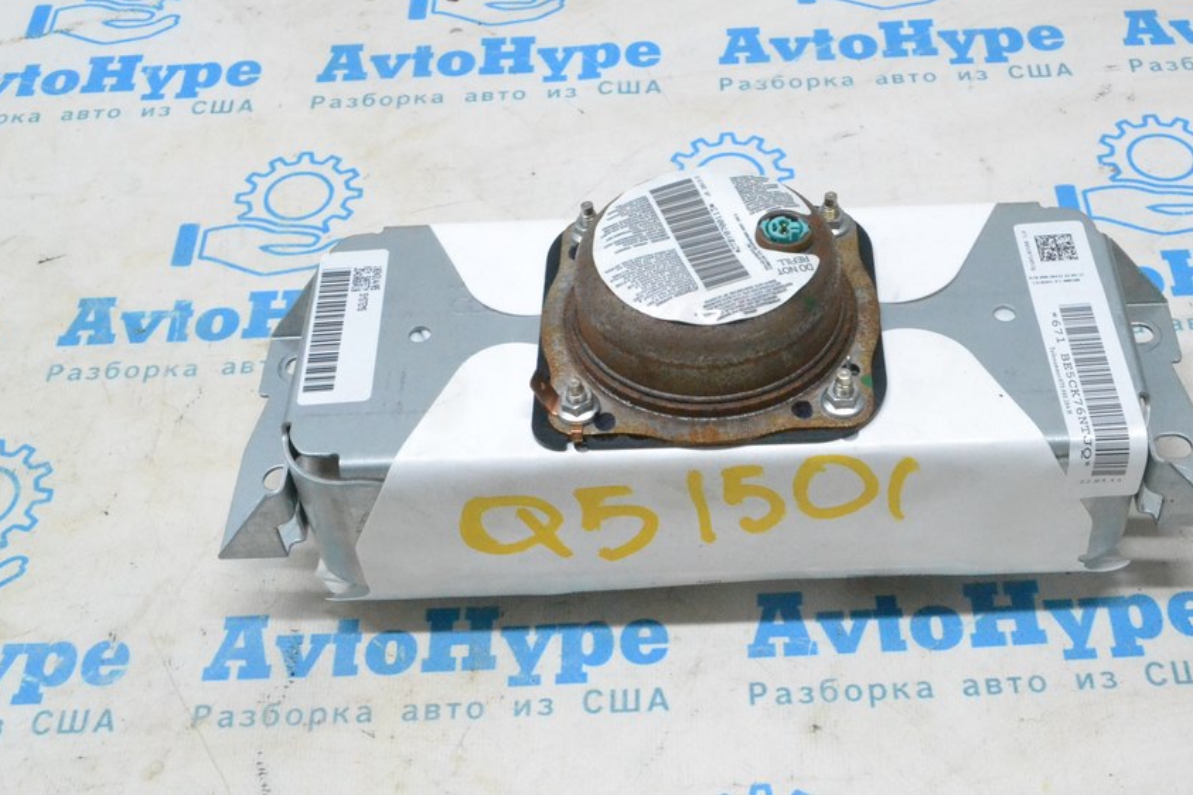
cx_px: 695
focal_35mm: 51
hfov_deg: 38.8
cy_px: 350
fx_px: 1690
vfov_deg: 26.5
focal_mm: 28
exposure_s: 1/100
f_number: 13
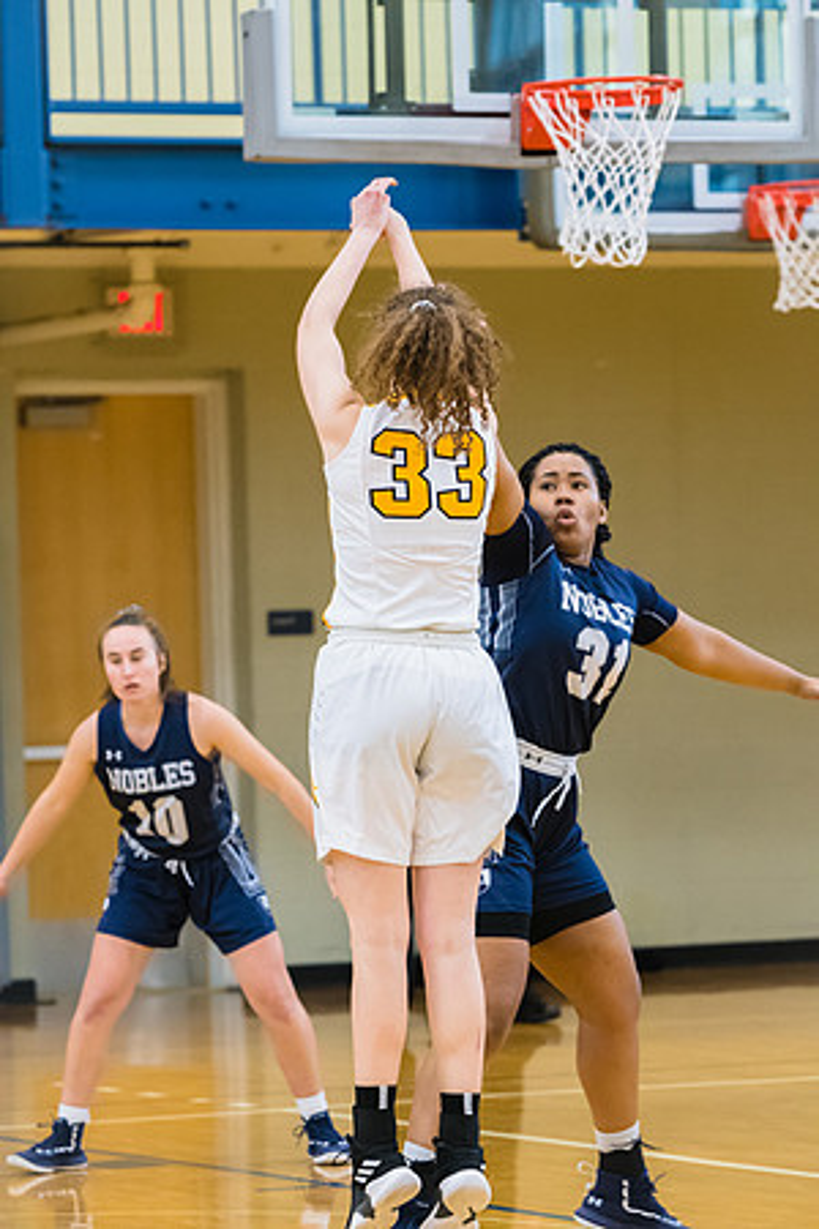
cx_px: 410
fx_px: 6654
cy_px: 614
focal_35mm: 195
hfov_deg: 7.0
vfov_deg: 10.5
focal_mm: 130
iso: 3200
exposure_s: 1/400
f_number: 3.5
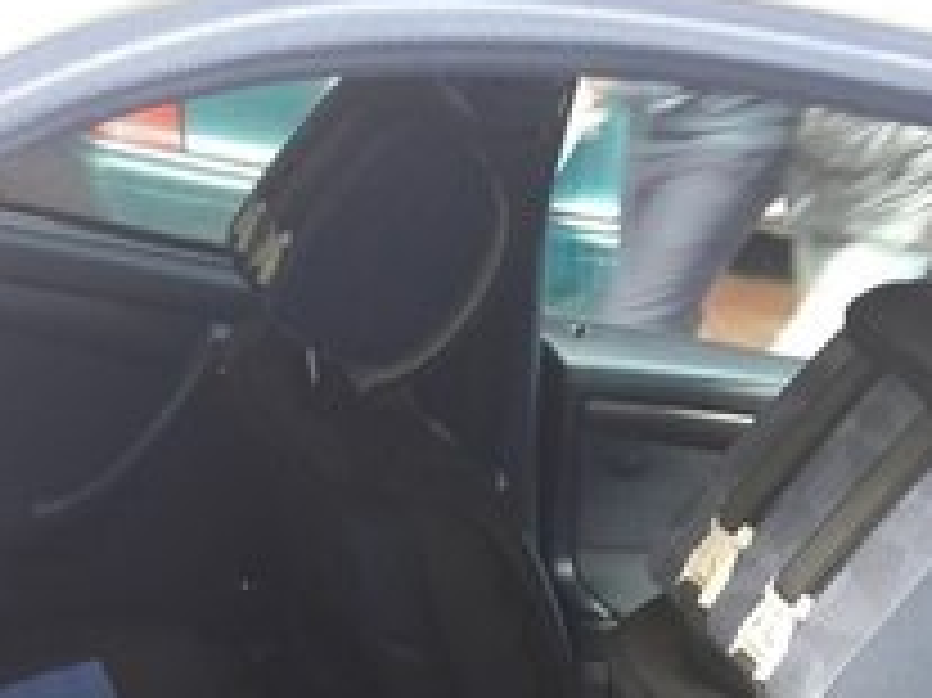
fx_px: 1803
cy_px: 986
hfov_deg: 29.0
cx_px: 423
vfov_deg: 19.6
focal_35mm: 67
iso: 100
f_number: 1.9
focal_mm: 3.7
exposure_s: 1/33
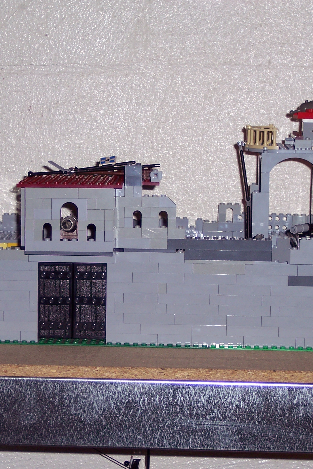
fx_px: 1422
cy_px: 234
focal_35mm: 109
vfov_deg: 18.8
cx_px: 88
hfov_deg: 12.5
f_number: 4
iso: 100
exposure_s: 1/90
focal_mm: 16
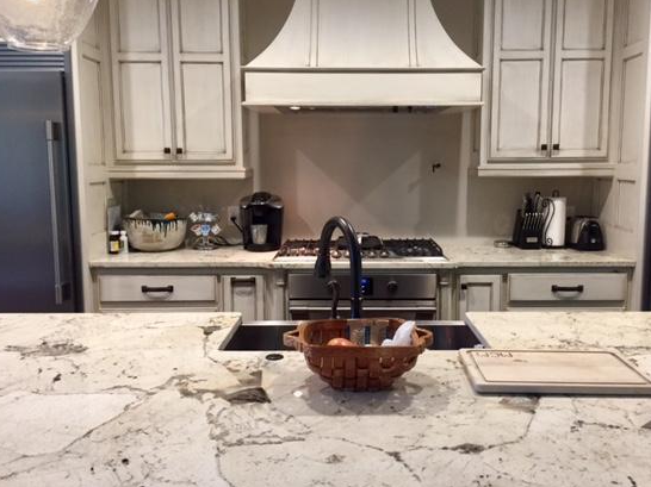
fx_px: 639
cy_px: 243
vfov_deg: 41.8
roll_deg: -0.7
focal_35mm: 34
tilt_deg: -8.0
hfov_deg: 53.9
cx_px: 351
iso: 160
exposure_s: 1/30
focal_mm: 4.15
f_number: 2.2
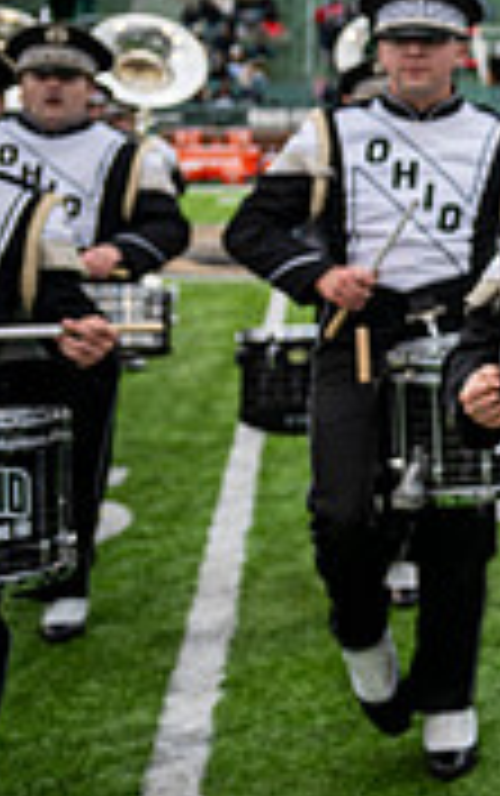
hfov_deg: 12.1
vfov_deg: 25.3
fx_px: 1740
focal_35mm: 80
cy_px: 137
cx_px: 1288
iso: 100
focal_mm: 24
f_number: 2.8
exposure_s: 1/500
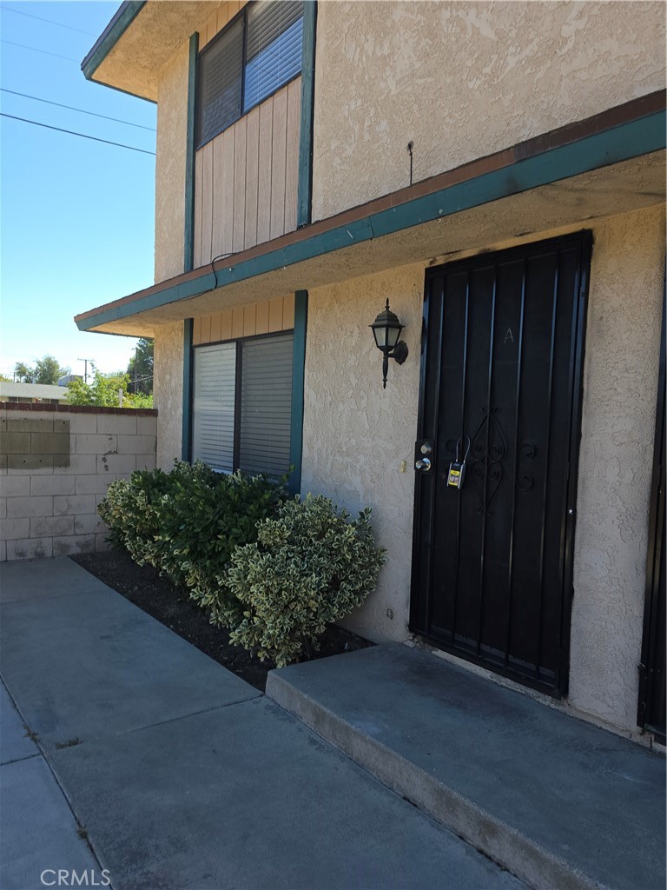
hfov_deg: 58.9
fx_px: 591
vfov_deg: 73.9
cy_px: 445
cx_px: 334
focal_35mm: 23
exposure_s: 1/387
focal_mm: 6.5
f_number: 1.4
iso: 10
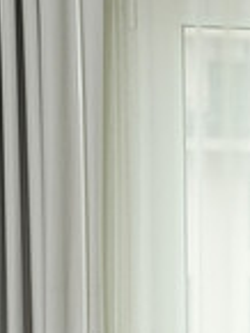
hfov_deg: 8.4
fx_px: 1587
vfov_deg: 11.7
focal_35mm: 165
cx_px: 564
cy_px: 385
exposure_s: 1/200
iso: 640
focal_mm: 43
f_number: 4
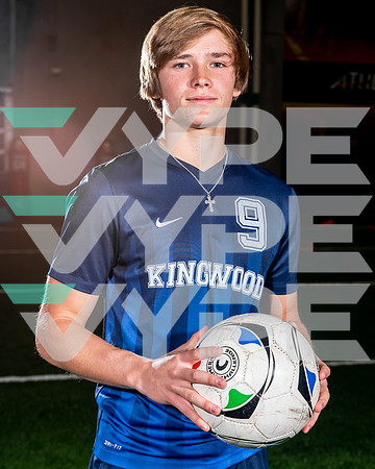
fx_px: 1035
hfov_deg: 20.5
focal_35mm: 75
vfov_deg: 25.5
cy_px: 234
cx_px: 244
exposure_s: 1/125
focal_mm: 53
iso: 100
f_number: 5.6
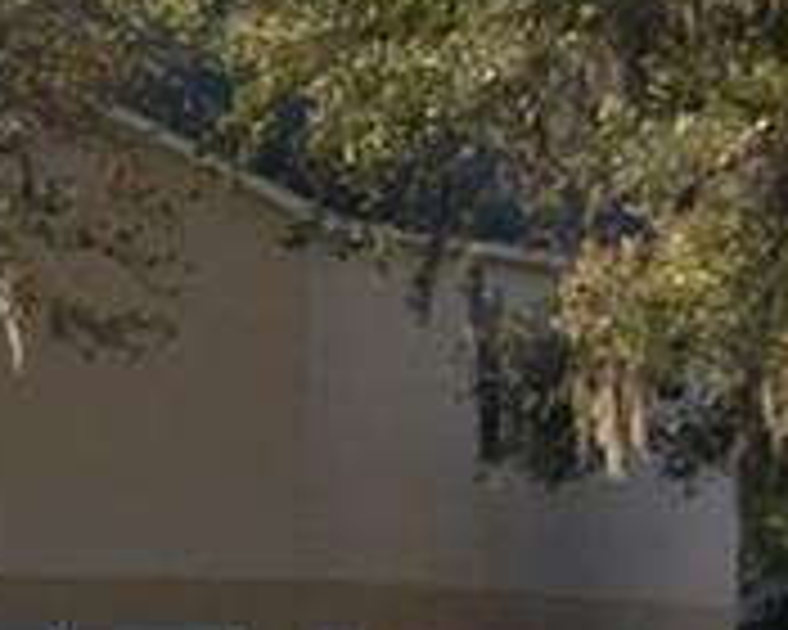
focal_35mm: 515
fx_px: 12011
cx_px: -1977
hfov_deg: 3.6
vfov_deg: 3.0
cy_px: 781
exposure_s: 1/250
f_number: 8
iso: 200
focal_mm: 40
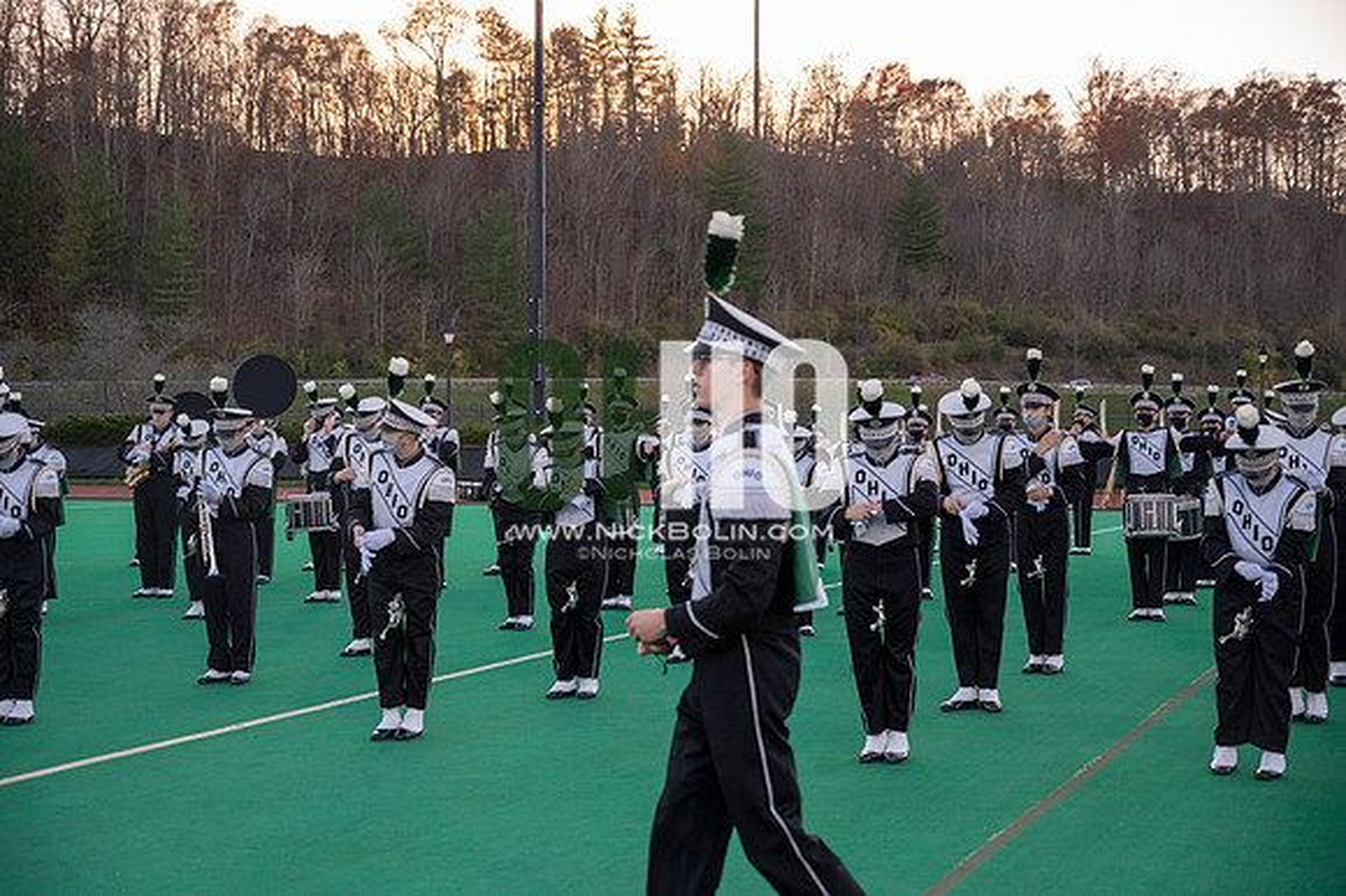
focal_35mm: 66
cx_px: 673
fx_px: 2466
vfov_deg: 20.6
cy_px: 448
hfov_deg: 30.5
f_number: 4
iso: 2000
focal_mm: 66
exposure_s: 1/3200
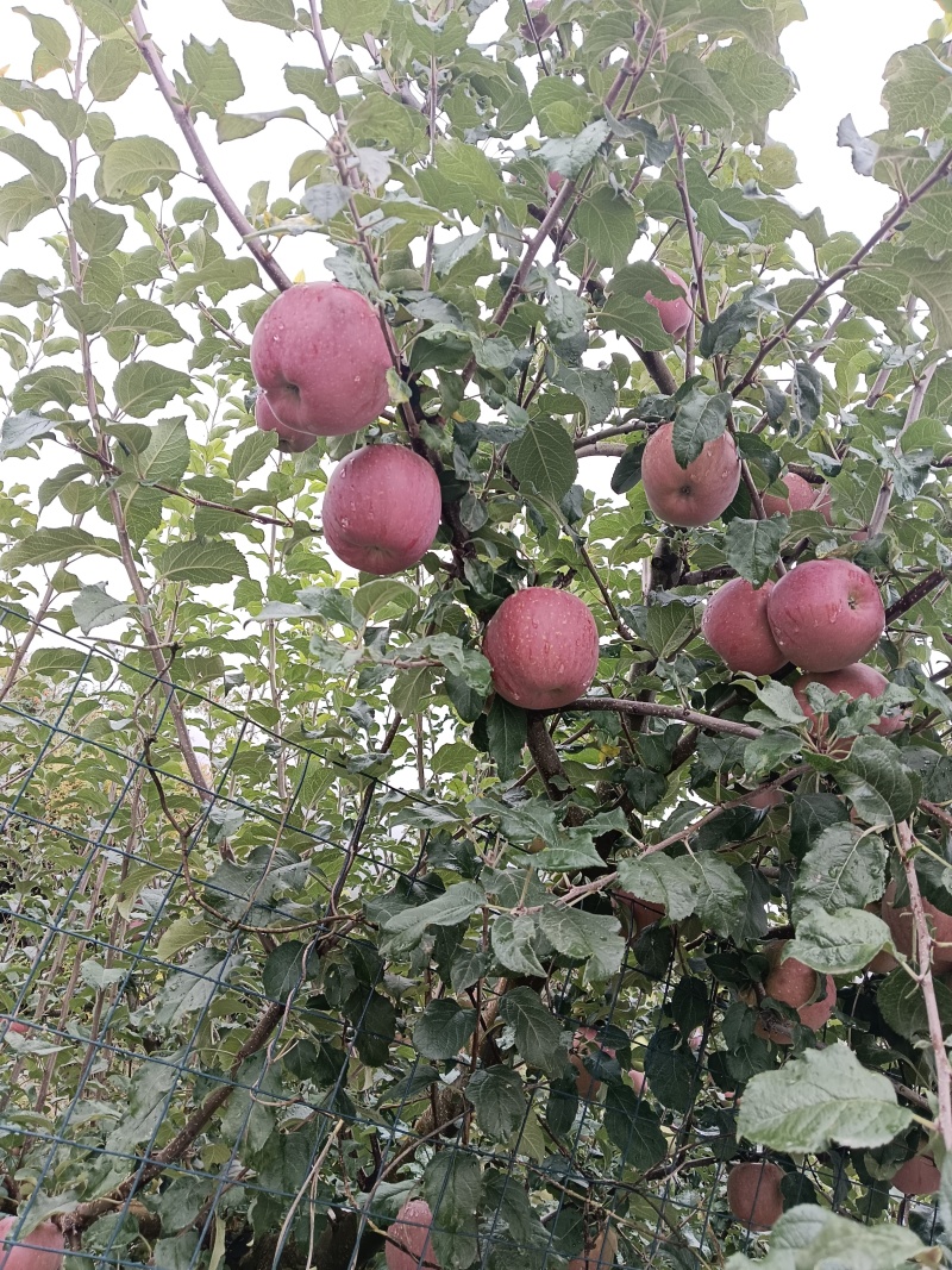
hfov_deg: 53.1
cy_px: 635
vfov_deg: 67.3
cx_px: 476
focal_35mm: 26
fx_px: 954
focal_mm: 4.05
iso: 100
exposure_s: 1/132
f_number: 1.8
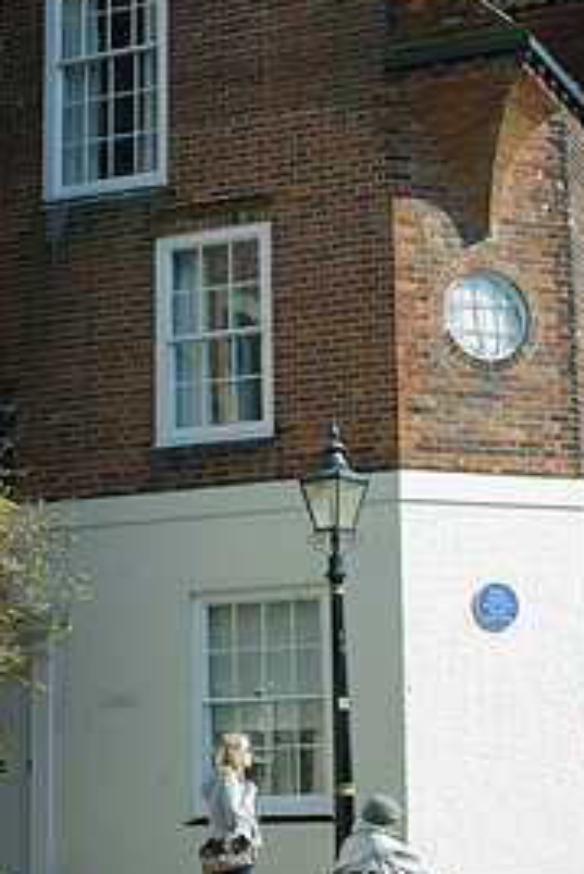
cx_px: 274
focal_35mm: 84
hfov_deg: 16.3
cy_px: 398
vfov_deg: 24.2
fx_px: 2041
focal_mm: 50
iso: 100
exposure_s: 1/100
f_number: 6.3
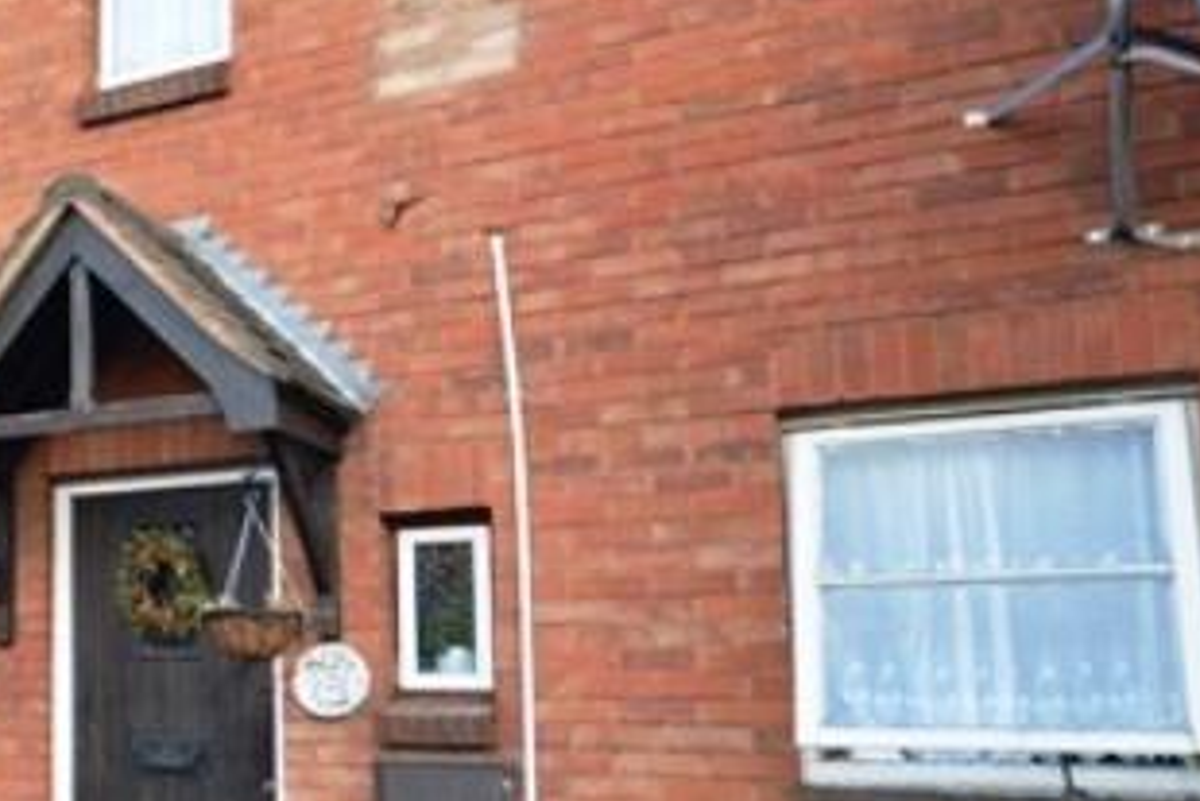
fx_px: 1677
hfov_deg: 31.6
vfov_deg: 26.8
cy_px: 517
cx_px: -302
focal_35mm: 50
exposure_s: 1/100
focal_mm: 13
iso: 400
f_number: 5
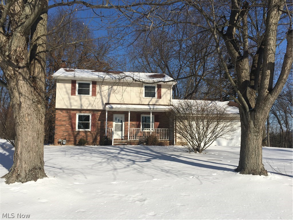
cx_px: 146
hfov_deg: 61.7
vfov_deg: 48.2
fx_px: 245
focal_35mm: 29
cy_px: 110
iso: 25
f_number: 2.2
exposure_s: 1/2959
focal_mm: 4.15
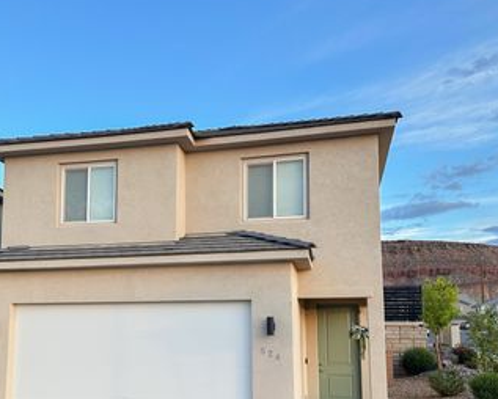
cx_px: 176
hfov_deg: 48.4
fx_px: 546
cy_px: 273
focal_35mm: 37
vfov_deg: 39.6
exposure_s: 1/460
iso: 80
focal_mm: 6.86
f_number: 1.8
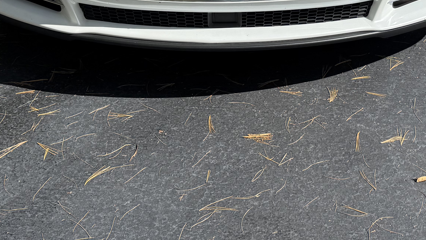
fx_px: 734
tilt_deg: -14.7
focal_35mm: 65
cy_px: -85
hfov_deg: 32.3
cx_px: 235
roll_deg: +0.8
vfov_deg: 17.2
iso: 80
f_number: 1.78
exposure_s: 1/5714
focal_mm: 6.76
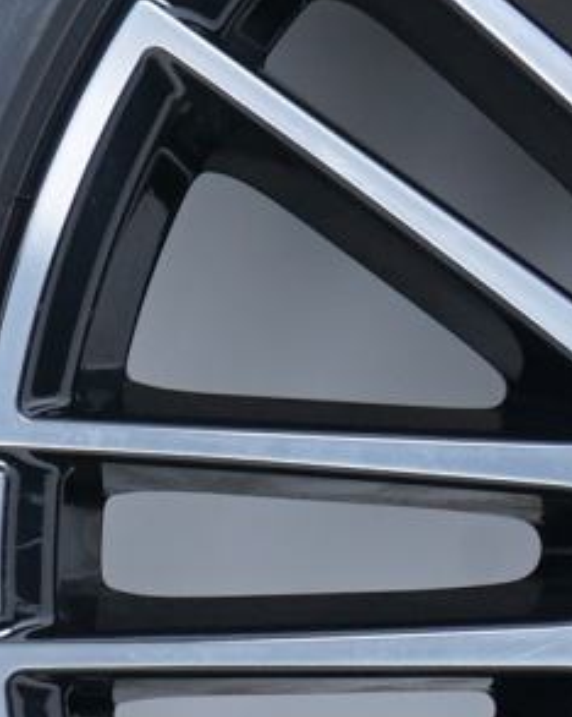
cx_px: -1762
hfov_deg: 4.7
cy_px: 522
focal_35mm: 301
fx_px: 6376
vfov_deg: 6.4
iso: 250
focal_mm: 49
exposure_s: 1/125
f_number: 7.1
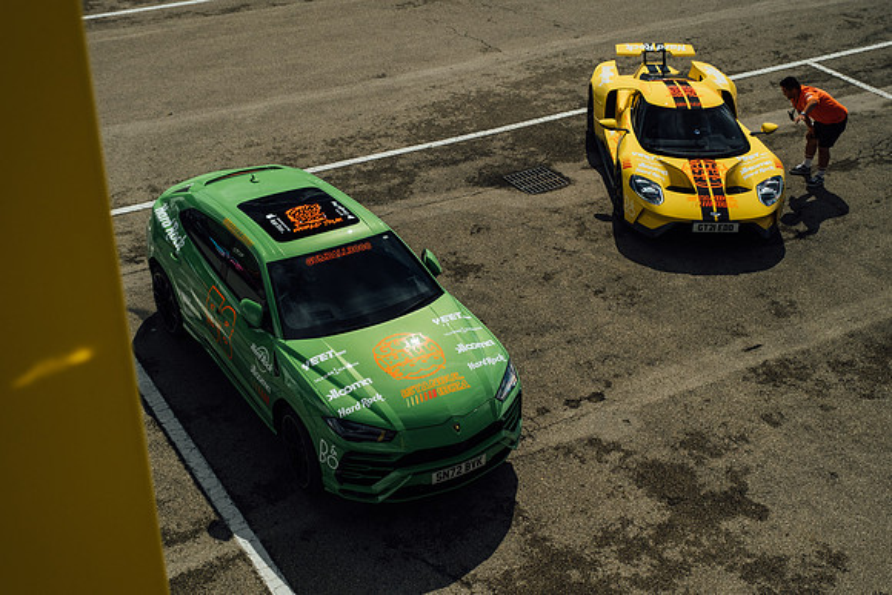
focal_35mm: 48
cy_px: 298
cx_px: 446
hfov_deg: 41.1
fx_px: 1190
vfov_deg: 28.1
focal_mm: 32.1
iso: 400
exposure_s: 1/4000
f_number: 3.2
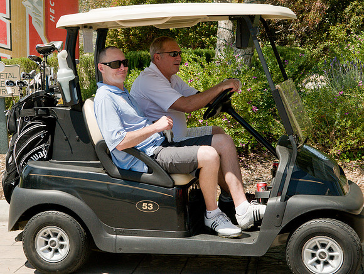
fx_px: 825
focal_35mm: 78
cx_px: 144
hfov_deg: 24.8
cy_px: 133
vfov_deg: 18.8
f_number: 8
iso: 400
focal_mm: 45
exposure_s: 1/1000
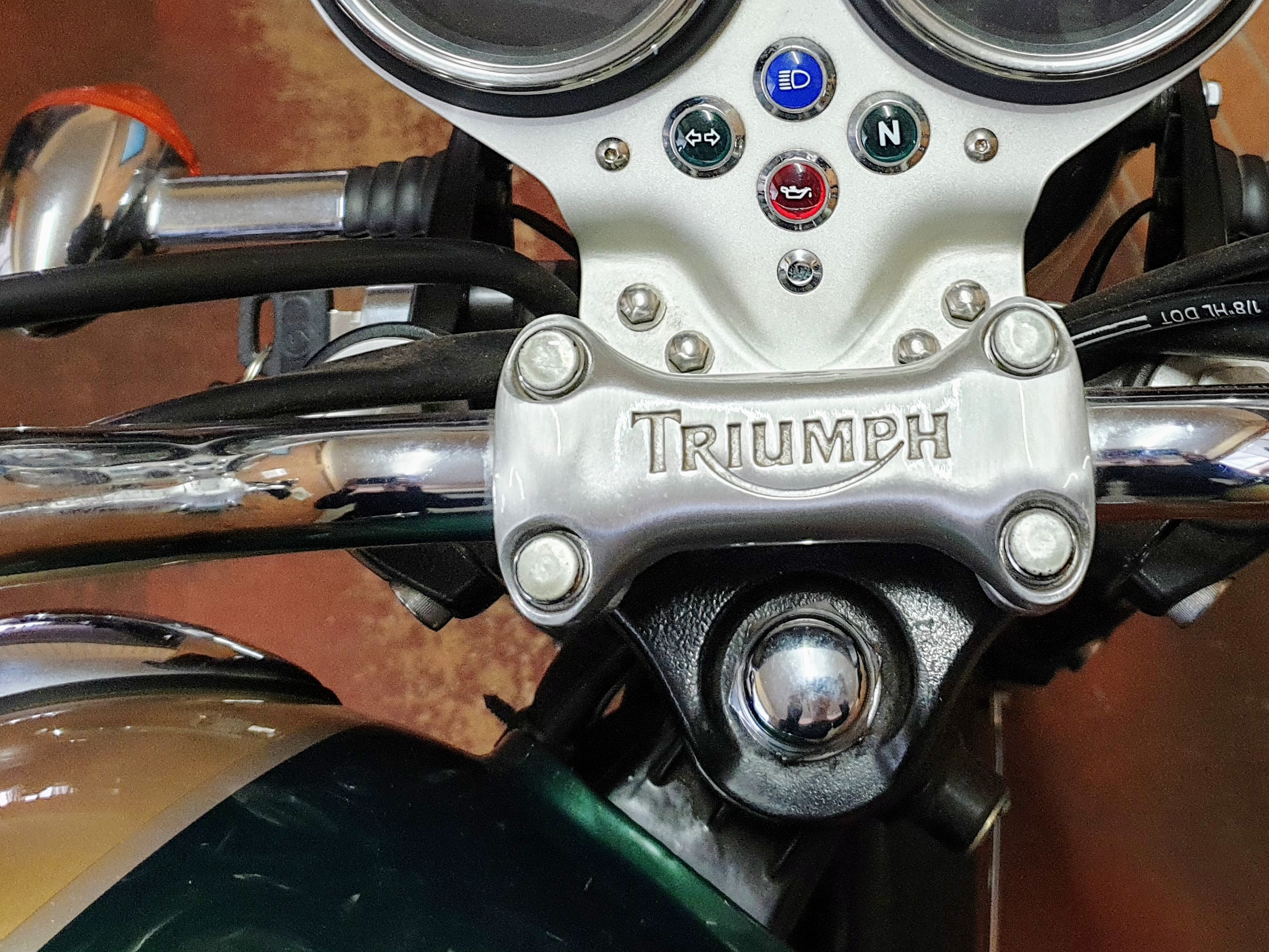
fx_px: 1613
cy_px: 184
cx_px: 833
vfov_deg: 32.0
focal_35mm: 44
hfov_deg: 42.4
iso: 320
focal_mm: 4.3
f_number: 1.5
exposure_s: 1/33
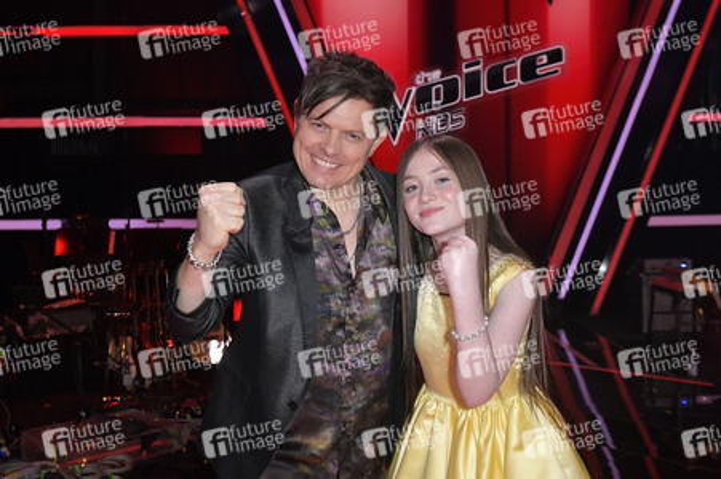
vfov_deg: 33.4
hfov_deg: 48.5
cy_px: 240
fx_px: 801
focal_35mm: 40
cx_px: 360
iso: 2500
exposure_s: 1/200
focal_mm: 40
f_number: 7.1
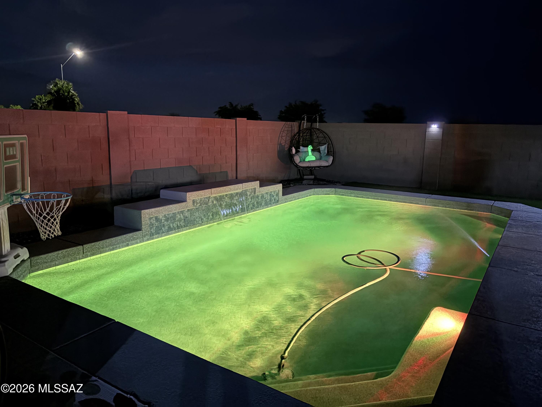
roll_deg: -0.4
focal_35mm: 26
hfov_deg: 67.3
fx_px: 407
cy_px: 204
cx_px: 271
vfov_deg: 53.1
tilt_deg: -9.8
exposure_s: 1/9
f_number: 1.6
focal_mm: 5.96
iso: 1000
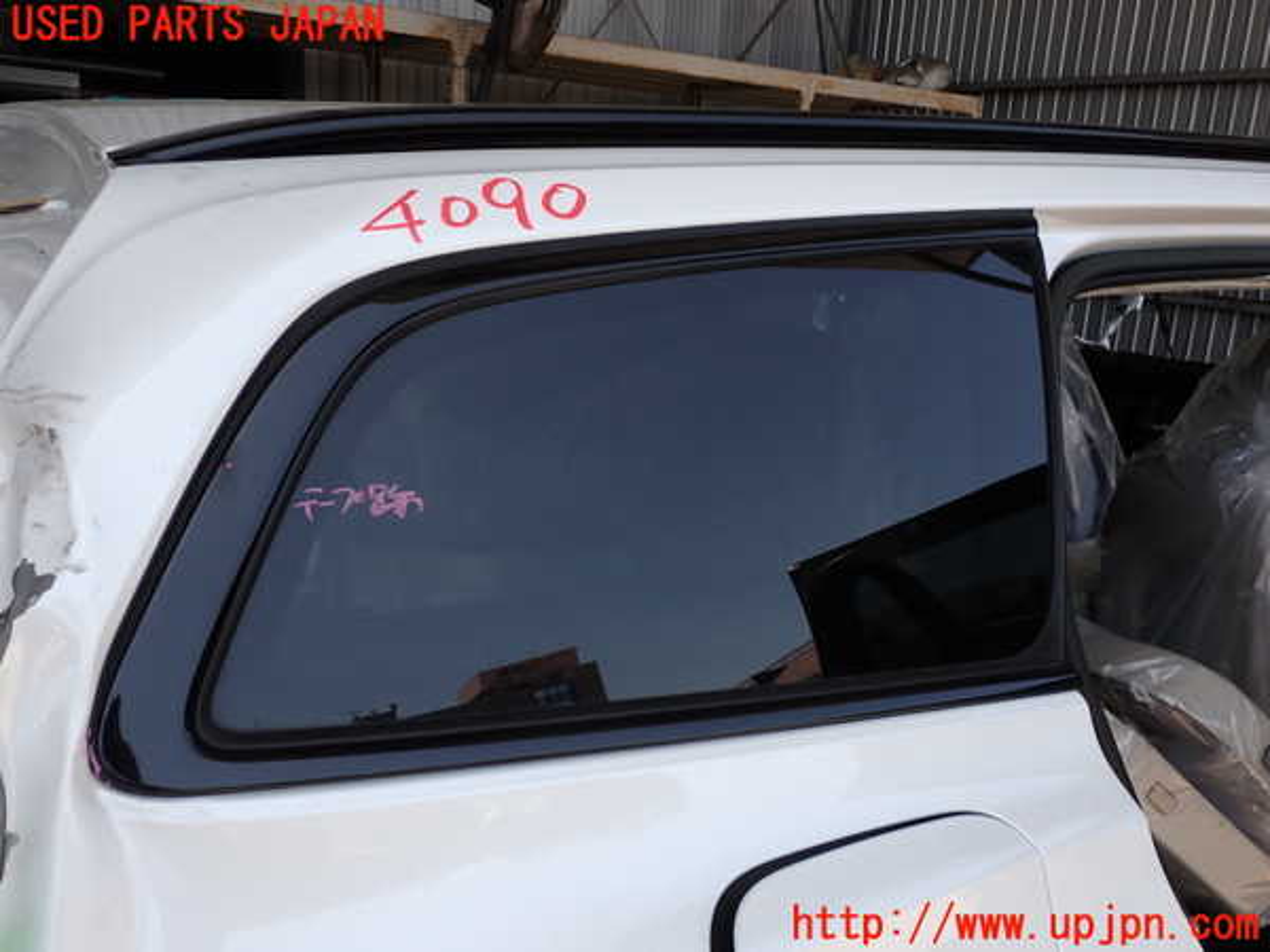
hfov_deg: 60.0
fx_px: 1101
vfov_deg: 46.8
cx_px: 635
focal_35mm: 30
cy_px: 476
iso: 100
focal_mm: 5.4
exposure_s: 1/500
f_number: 3.2
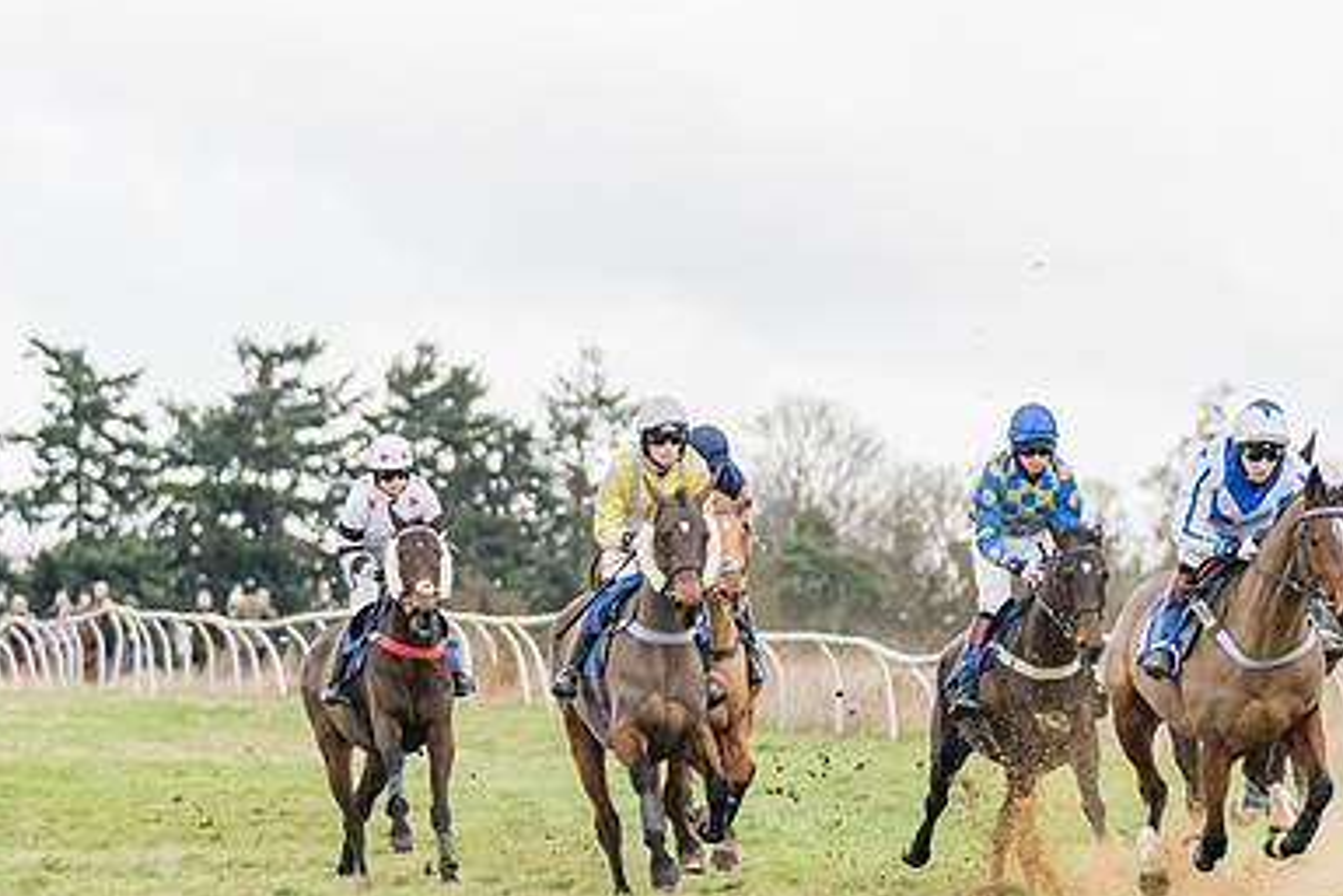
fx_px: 13131
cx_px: 1102
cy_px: 489
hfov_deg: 5.8
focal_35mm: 352
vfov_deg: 3.9
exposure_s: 1/1000
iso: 800
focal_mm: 116
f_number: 2.8
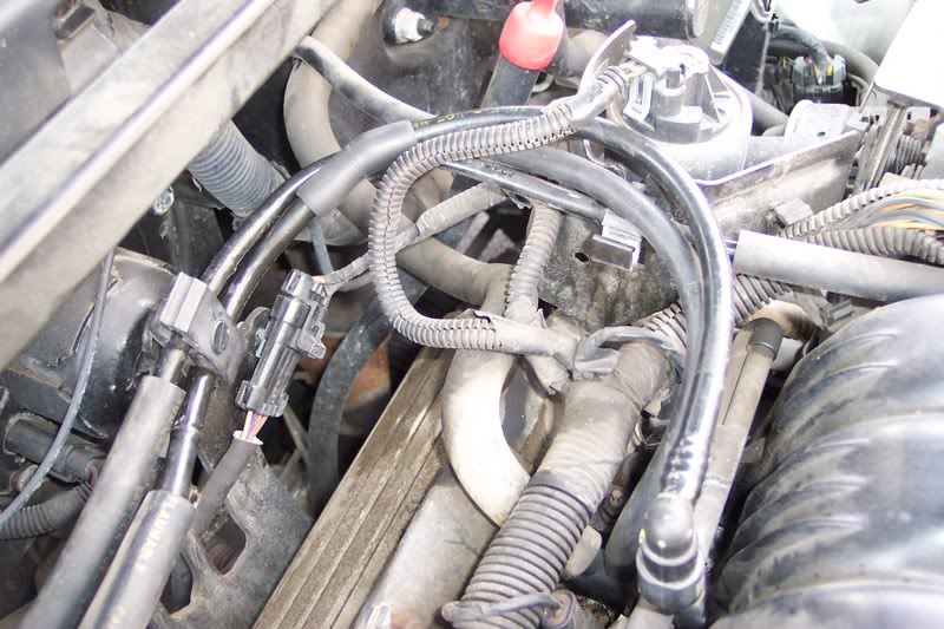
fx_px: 996
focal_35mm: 38
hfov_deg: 50.7
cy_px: 314
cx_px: 472
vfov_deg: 35.0
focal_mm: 8
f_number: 2.8
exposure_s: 1/30
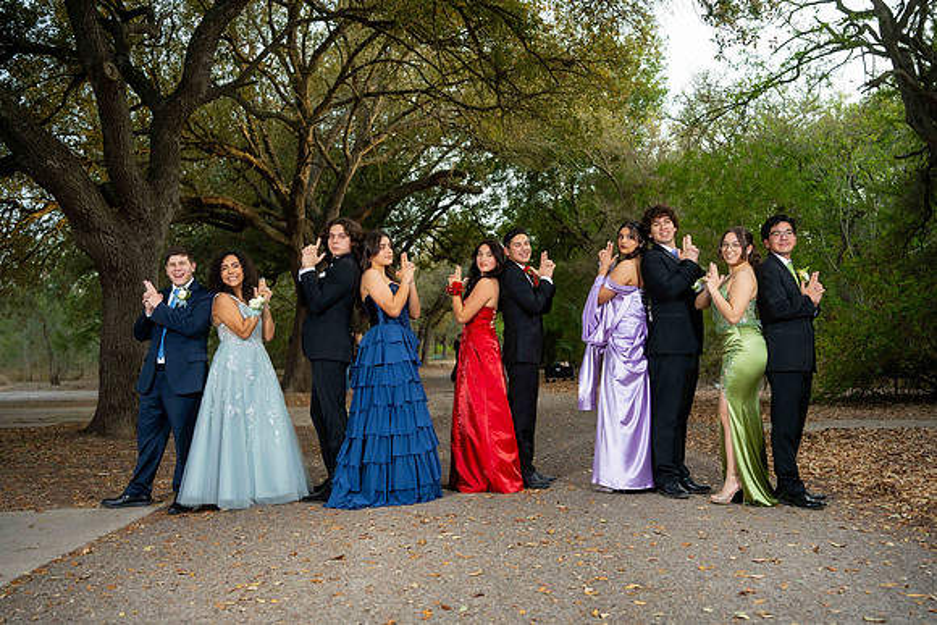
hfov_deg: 51.9
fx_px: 963
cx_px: 468
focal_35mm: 37
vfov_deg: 36.0
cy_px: 312
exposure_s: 1/200
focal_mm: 37
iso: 250
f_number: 3.2
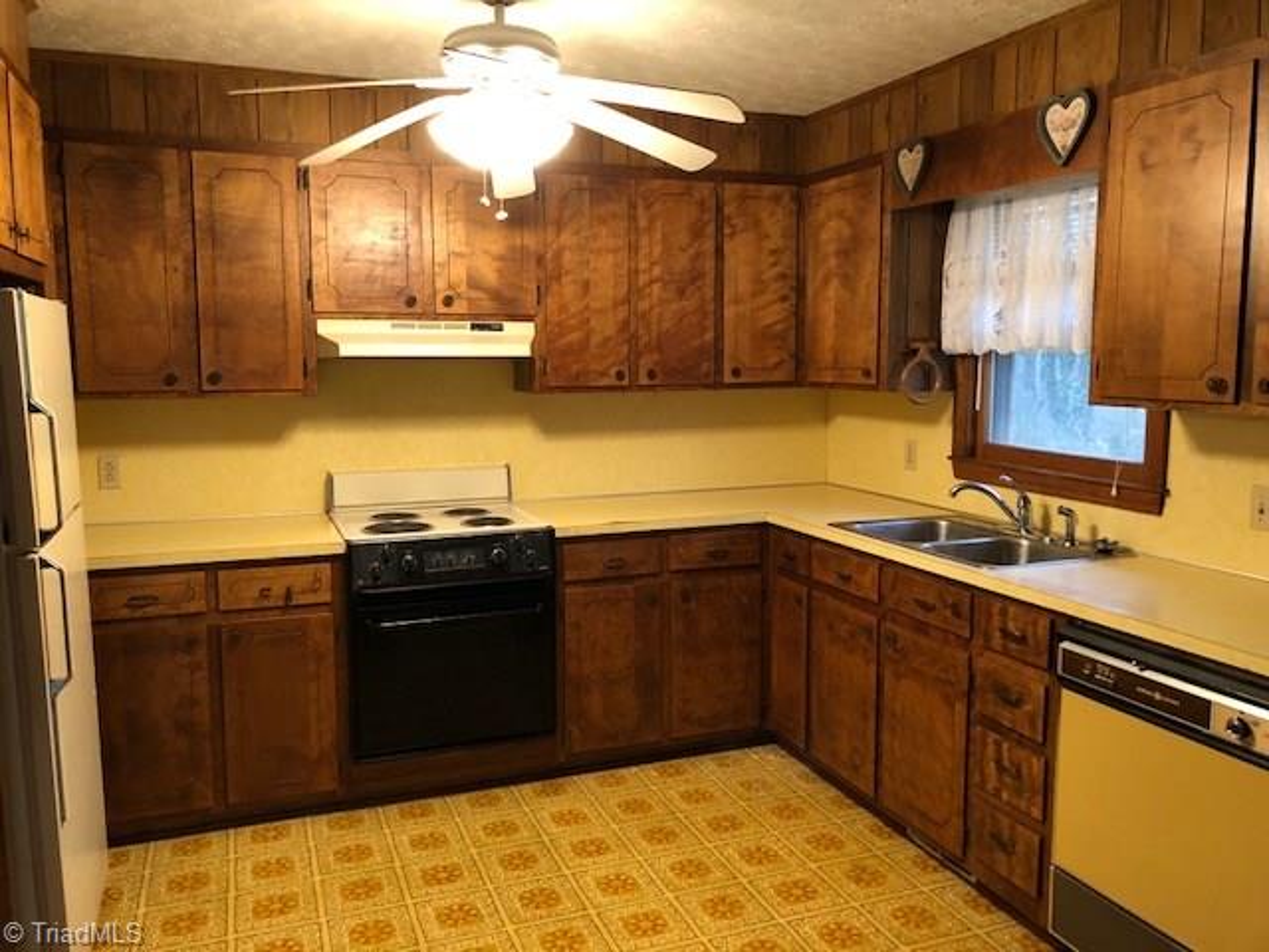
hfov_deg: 63.4
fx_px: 1026
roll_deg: +1.1
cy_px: 476
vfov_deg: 49.7
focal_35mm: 28
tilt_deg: -4.4
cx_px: 634
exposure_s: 1/15
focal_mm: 3.99
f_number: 1.8
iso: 64
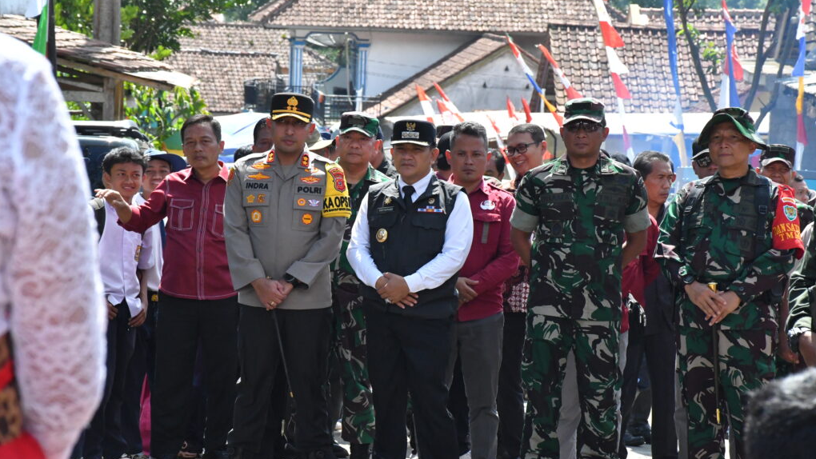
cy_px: 261
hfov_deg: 15.1
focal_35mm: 142
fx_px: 3073
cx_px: 407
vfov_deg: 8.5
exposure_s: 1/2500
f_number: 9
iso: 4000
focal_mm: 90
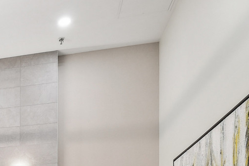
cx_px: -53
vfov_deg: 21.7
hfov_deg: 32.0
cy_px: 255
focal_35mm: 51
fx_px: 353
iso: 800
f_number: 7.1
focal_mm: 10
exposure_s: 1/7
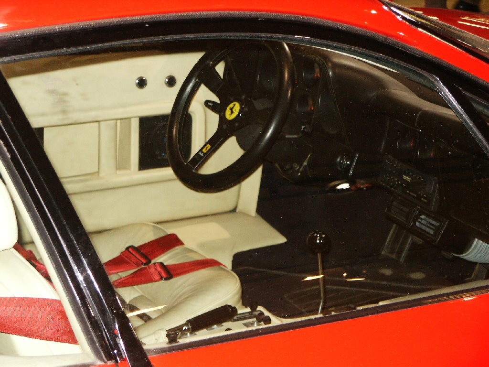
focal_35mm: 99
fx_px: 1399
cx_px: 244
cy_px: 184
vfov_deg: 14.9
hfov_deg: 19.8
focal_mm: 19.64
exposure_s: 1/90
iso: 200
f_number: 3.6
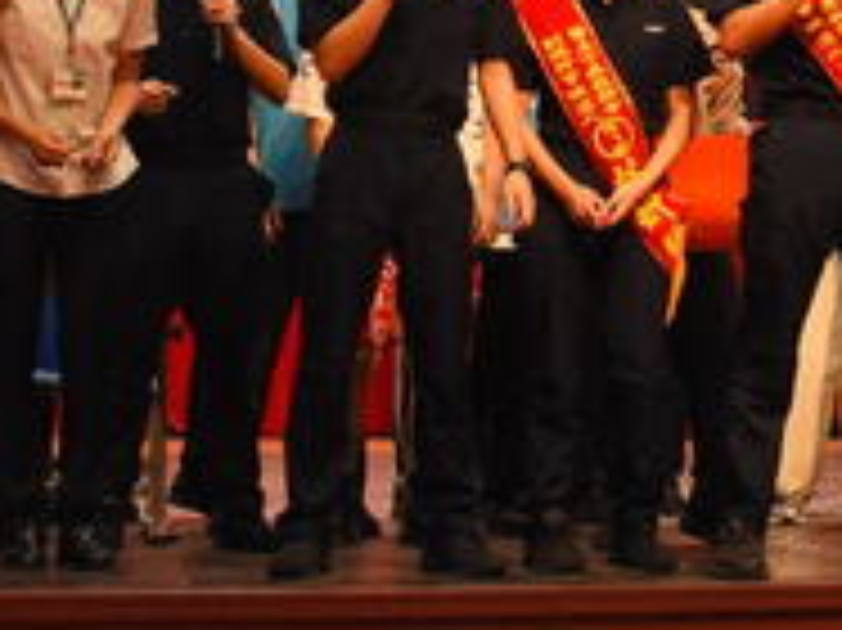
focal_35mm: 151
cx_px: 671
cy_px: -344
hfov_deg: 13.0
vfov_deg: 9.5
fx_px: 3671
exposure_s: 1/125
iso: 2200
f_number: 6.7
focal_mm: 28
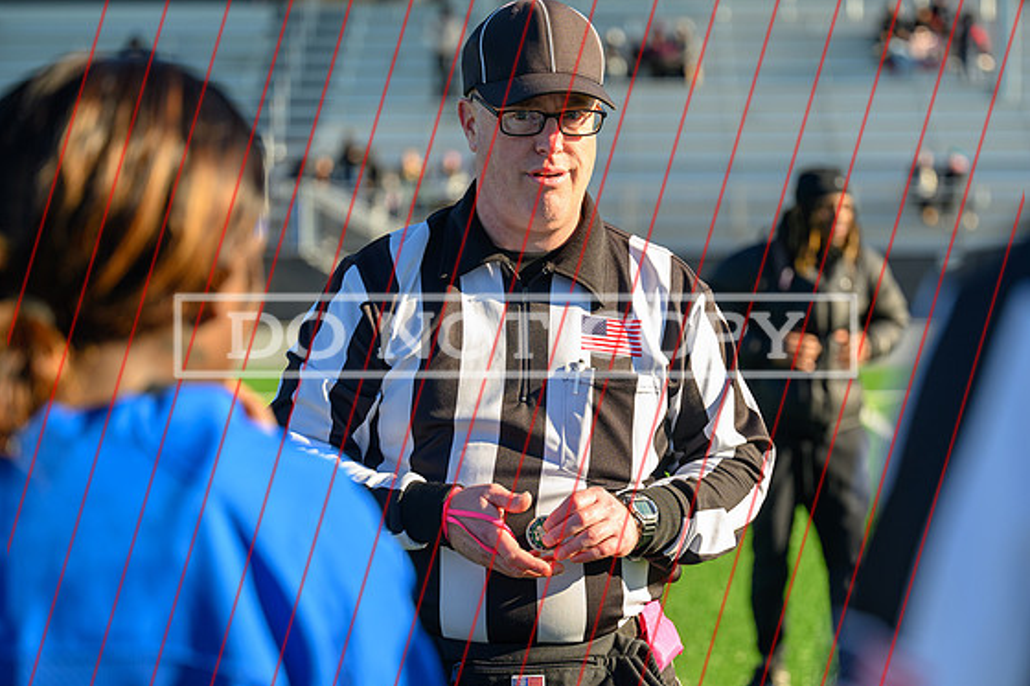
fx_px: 2460
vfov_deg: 15.9
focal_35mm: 86
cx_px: 607
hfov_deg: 23.6
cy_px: 399
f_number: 2.8
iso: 140
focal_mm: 70
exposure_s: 1/1000
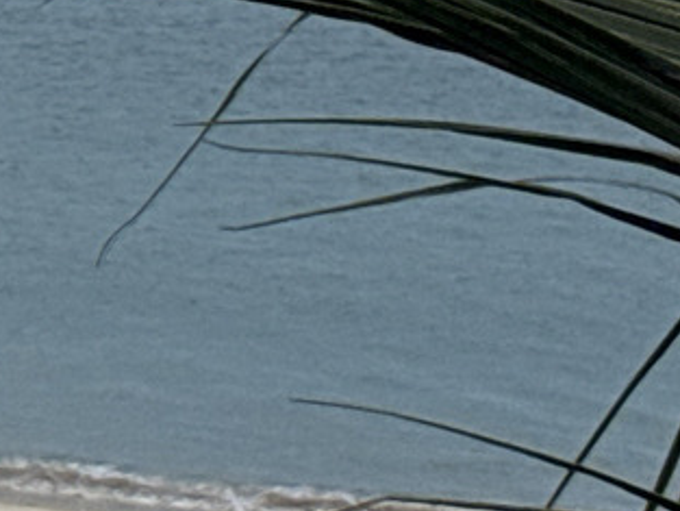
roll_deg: -0.2
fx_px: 6033
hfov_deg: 5.9
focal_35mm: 307
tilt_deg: +1.9
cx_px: -1458
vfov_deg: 4.7
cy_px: -783
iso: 64
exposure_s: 1/9901
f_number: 1.78
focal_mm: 6.76
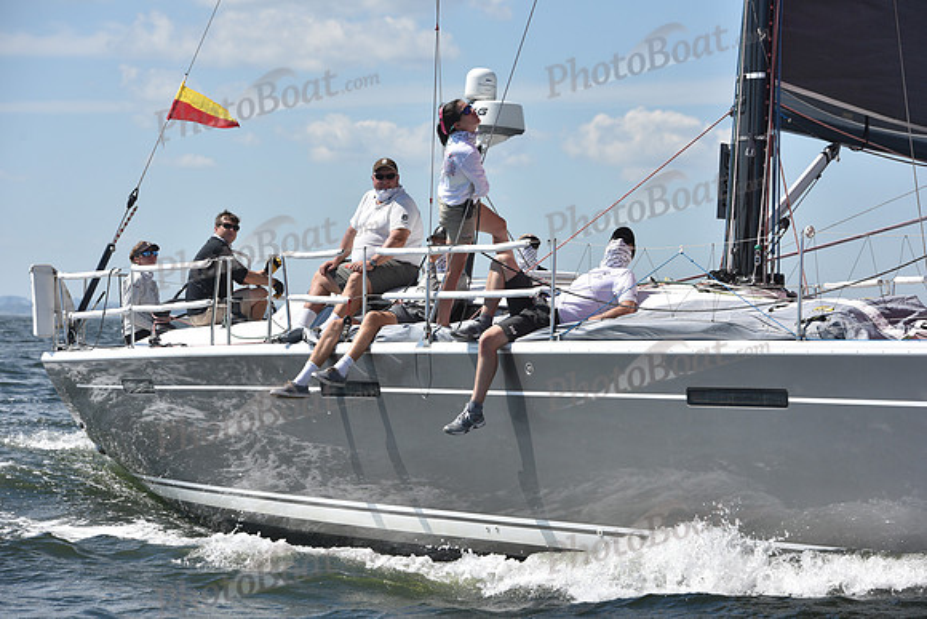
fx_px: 3734
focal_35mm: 145
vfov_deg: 9.5
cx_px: 464
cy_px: 310
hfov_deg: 14.2
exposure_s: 1/1250
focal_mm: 145
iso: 320
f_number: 9
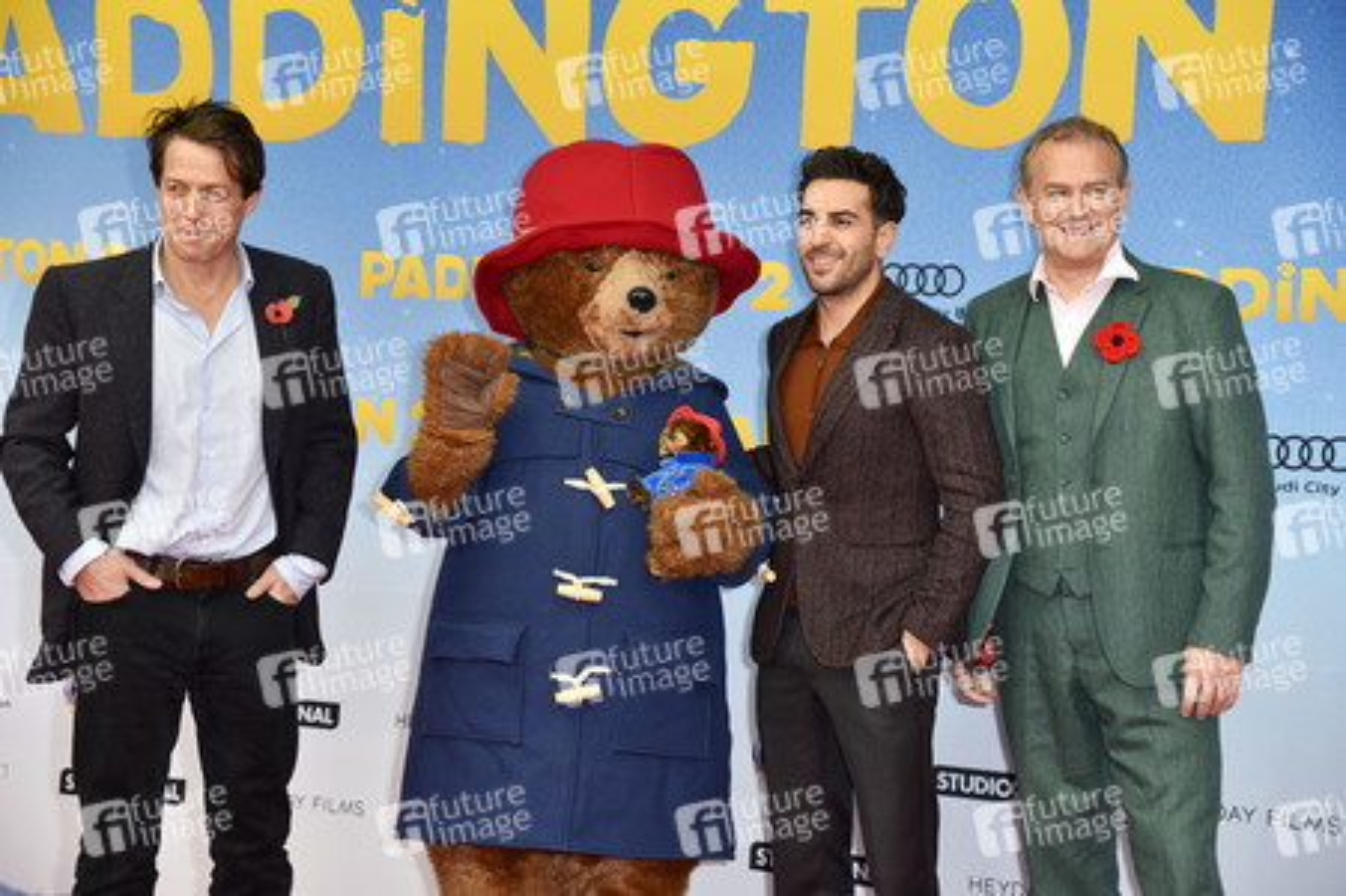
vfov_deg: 17.5
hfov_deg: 26.0
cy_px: 448
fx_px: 2914
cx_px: 673
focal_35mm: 78
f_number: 5.6
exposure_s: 1/200
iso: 640
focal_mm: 78
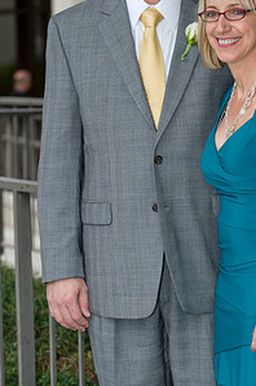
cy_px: 132
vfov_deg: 13.3
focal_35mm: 154
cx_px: 157
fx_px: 1646
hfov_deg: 8.9
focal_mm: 102
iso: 400
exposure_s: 1/125
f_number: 4
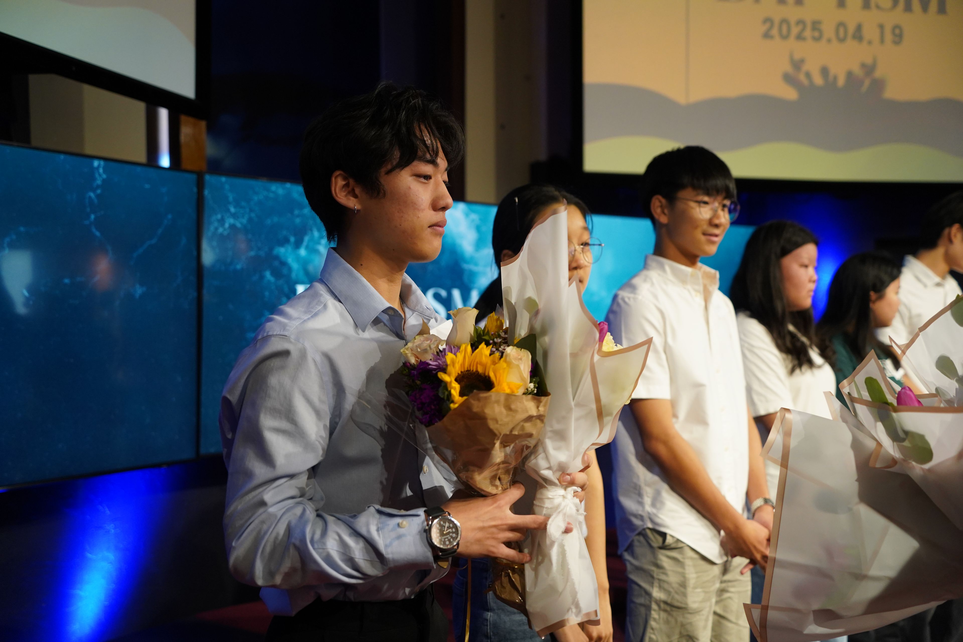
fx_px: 1016
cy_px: 321
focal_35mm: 38
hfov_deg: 50.7
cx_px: 482
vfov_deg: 35.1
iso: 2000
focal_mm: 38
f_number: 3.2
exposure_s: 1/320
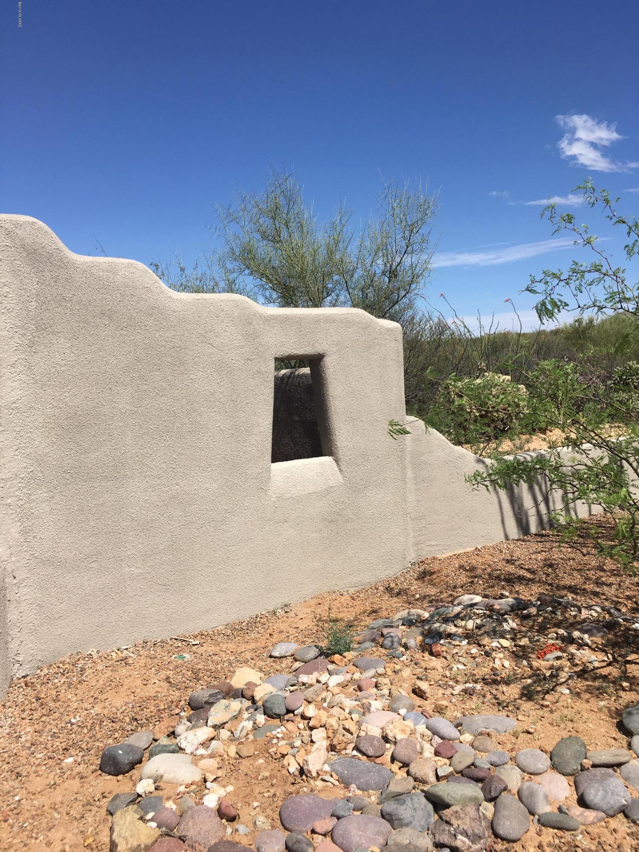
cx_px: 320
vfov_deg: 61.7
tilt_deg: -3.4
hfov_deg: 48.2
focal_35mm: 29
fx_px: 714
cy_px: 426
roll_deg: +1.4
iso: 25
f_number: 2.2
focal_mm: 4.15
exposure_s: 1/2331
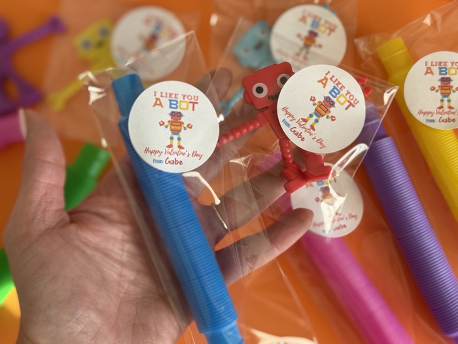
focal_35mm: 48
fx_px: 635
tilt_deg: -82.4
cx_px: 229
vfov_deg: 30.3
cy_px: 172
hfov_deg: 39.7
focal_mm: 6.76
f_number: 1.78
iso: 80
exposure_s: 1/164
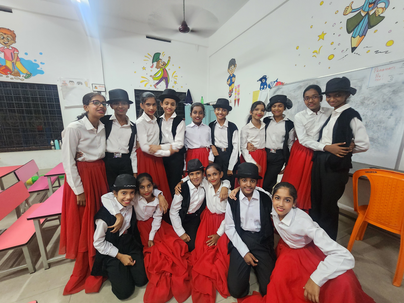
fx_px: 152
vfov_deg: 89.9
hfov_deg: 106.2
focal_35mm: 13
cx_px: 202
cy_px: 152
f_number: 2.2
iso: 800
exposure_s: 1/25
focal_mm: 2.2
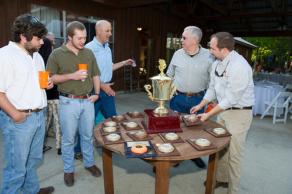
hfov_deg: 69.4
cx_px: 146
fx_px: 211
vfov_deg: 49.5
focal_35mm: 26
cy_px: 97
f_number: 5.6
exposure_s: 1/160
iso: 400
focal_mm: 26
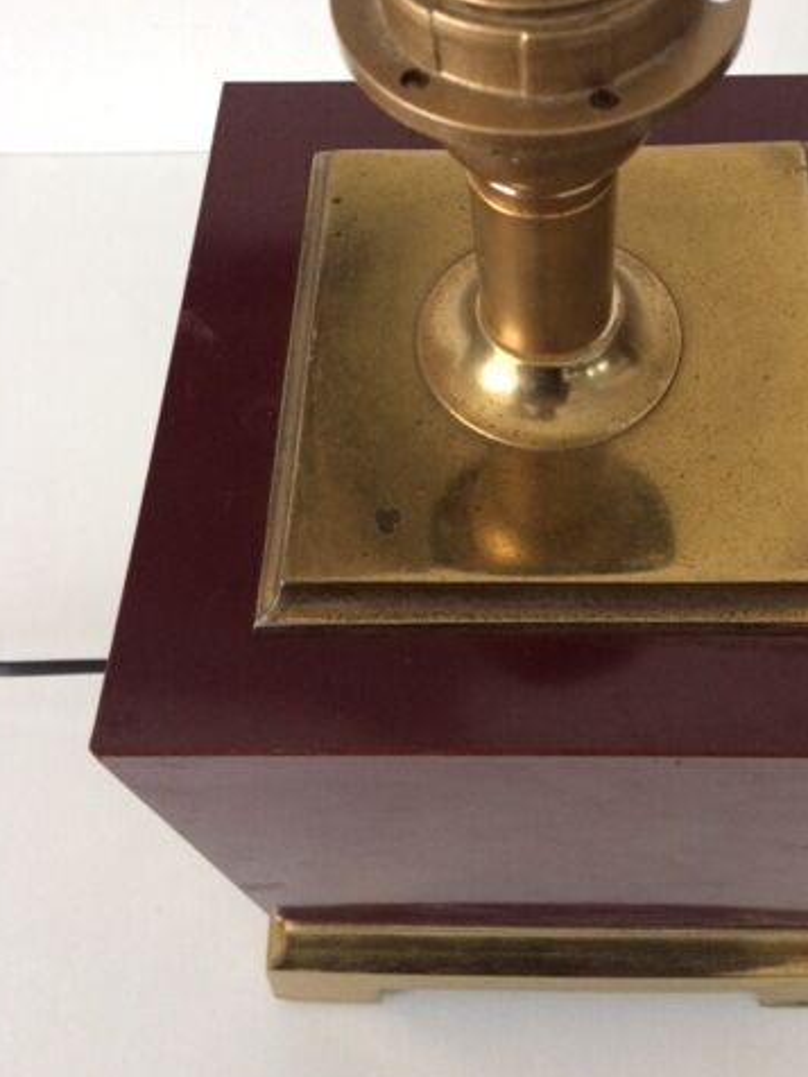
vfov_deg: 47.5
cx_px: 521
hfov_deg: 36.5
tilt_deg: -60.1
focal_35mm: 39
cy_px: 412
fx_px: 1214
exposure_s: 1/33
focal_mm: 4.15
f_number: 2.2
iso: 320
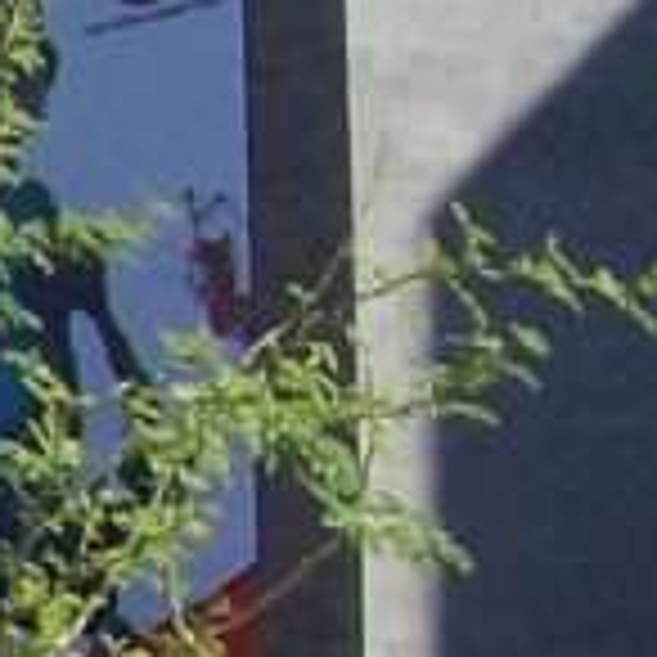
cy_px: 814
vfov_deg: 6.2
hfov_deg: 5.5
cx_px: -2002
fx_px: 5991
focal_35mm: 279
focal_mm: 6
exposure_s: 1/429
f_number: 4.8
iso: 80
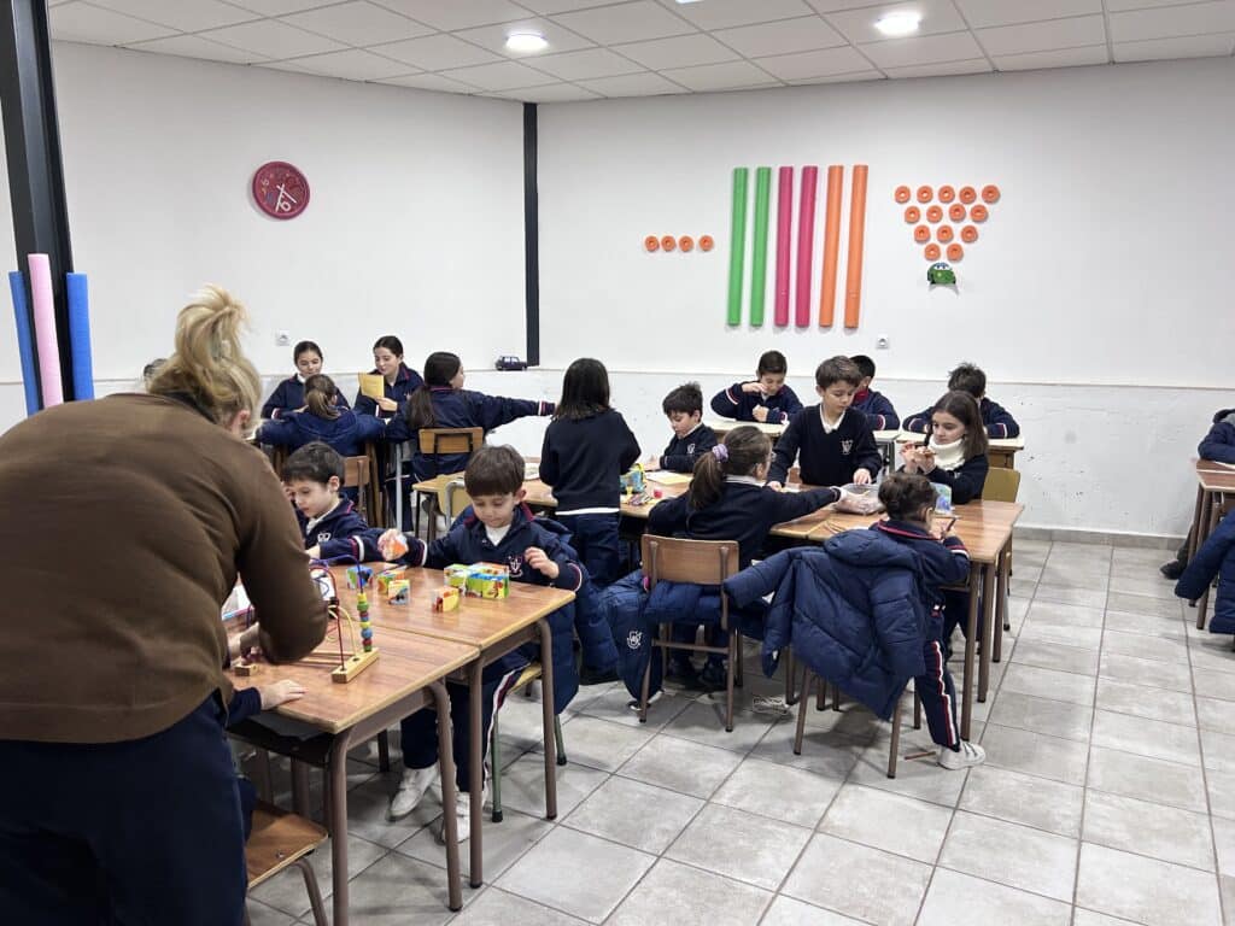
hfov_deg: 67.3
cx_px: 618
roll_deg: -1.4
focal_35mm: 26
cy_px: 463
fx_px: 928
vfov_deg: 53.1
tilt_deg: -10.9
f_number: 1.5
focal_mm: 5.7
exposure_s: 1/50
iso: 100
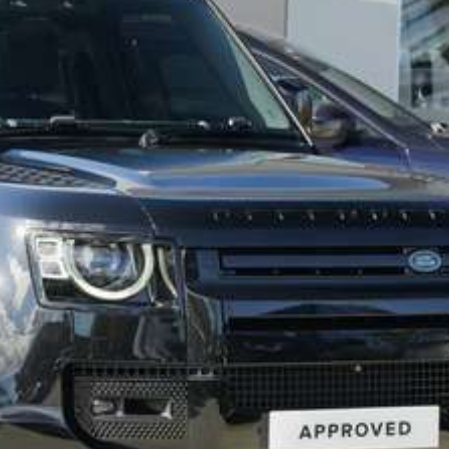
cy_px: 262
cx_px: 2
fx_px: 3522
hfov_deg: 7.3
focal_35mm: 240
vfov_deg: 7.3
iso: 1000
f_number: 6.3
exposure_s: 1/500
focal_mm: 105
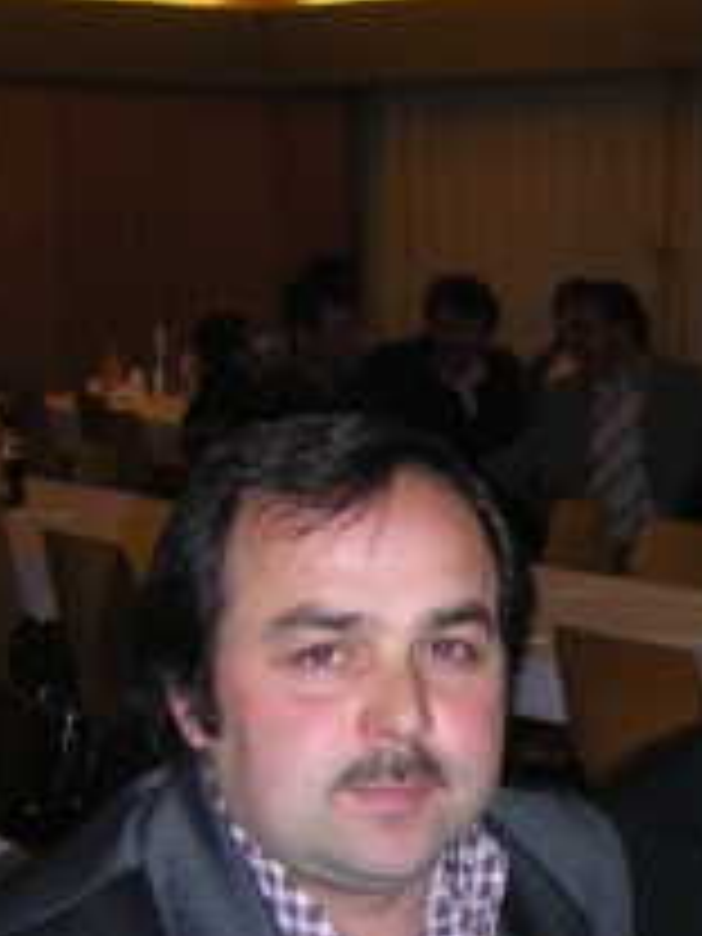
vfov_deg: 19.8
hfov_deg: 14.9
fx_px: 2650
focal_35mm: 98
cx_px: 648
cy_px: 749
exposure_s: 1/60.1
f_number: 3.1
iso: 211
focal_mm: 6.6
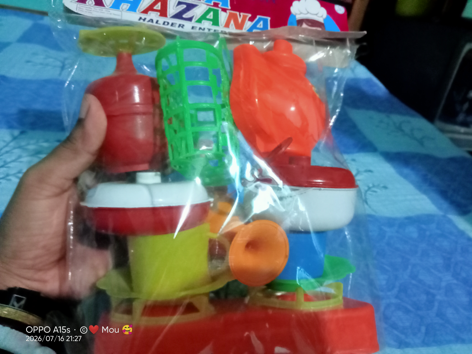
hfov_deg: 63.4
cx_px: 236
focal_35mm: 28
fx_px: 382
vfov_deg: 49.7
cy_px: 177
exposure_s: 1/25
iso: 2756
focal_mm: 3.46
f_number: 2.2
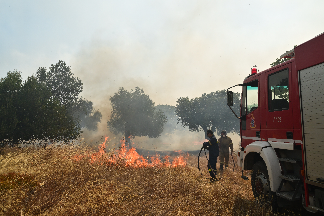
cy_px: 108
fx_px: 274
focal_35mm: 30
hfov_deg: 61.1
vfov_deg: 43.0
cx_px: 162
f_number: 8
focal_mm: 30.5
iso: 500
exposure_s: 1/1250
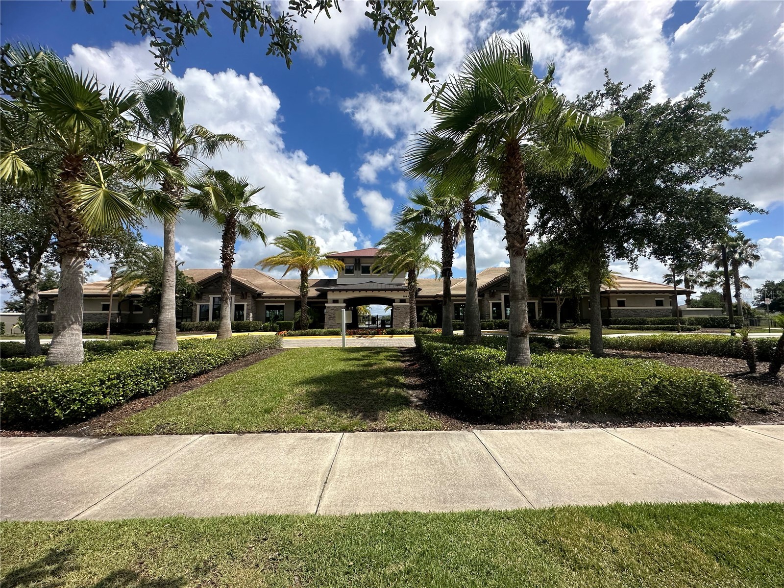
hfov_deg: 102.1
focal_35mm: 14
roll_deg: +0.0
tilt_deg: +3.1
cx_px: 392
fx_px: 317
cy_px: 294
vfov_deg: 85.7
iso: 50
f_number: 2.2
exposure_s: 1/2353
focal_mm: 2.22
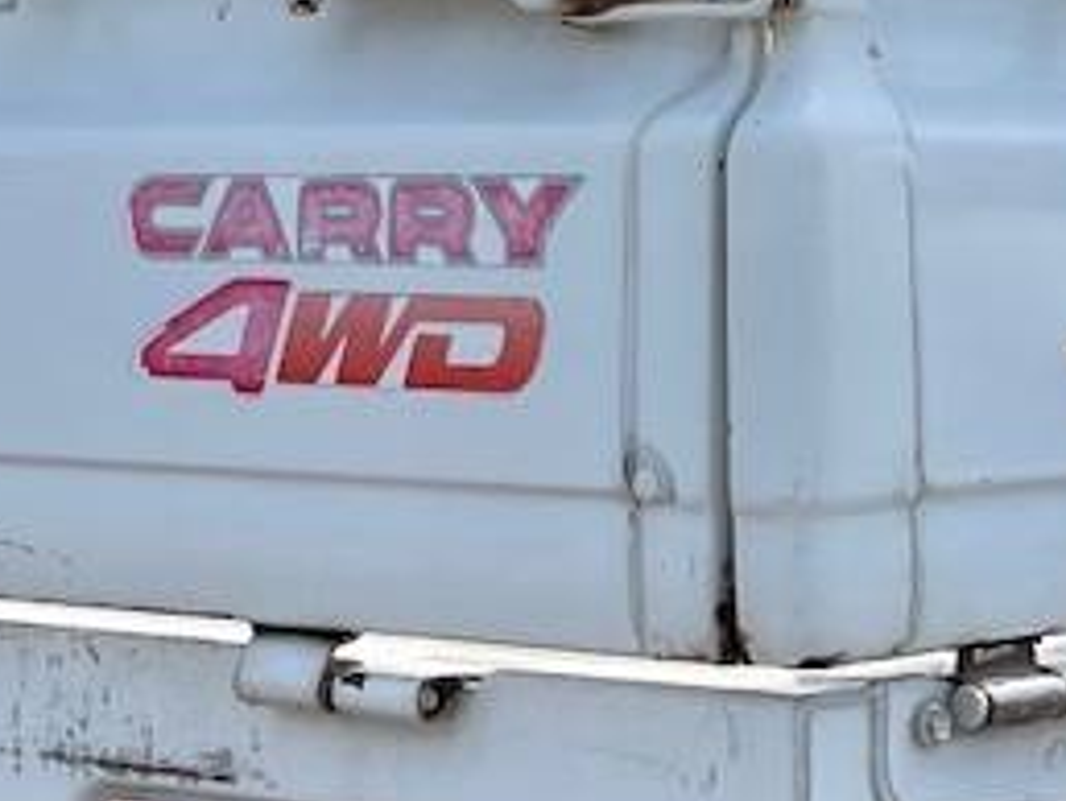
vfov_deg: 12.0
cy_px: 549
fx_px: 3822
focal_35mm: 124
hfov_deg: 15.7
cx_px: 992
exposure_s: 1/2717
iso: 32
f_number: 1.6
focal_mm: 5.1
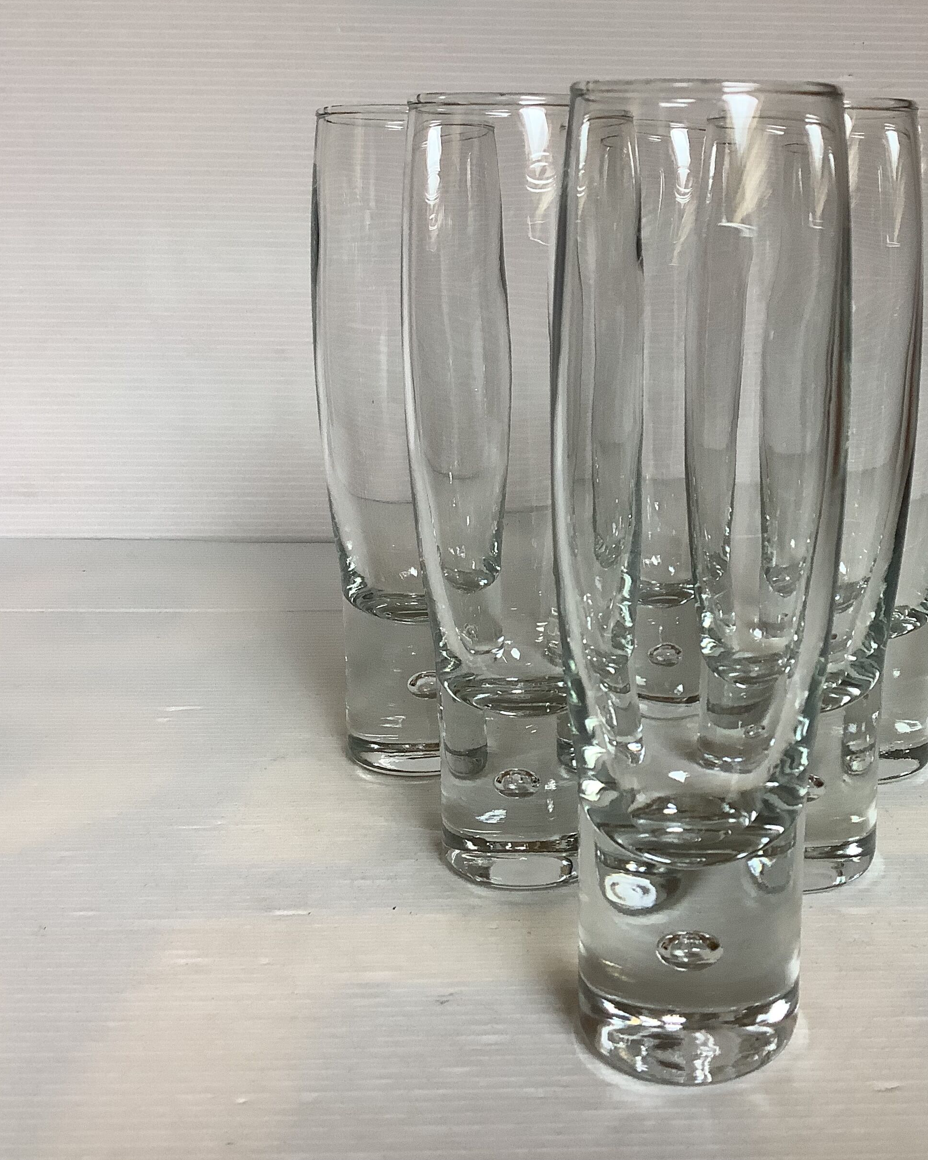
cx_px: 654
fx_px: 1408
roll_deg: -0.1
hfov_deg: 35.9
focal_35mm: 41
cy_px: 577
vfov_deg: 44.8
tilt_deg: -15.2
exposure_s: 1/120
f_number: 2.4
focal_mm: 3.3
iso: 80
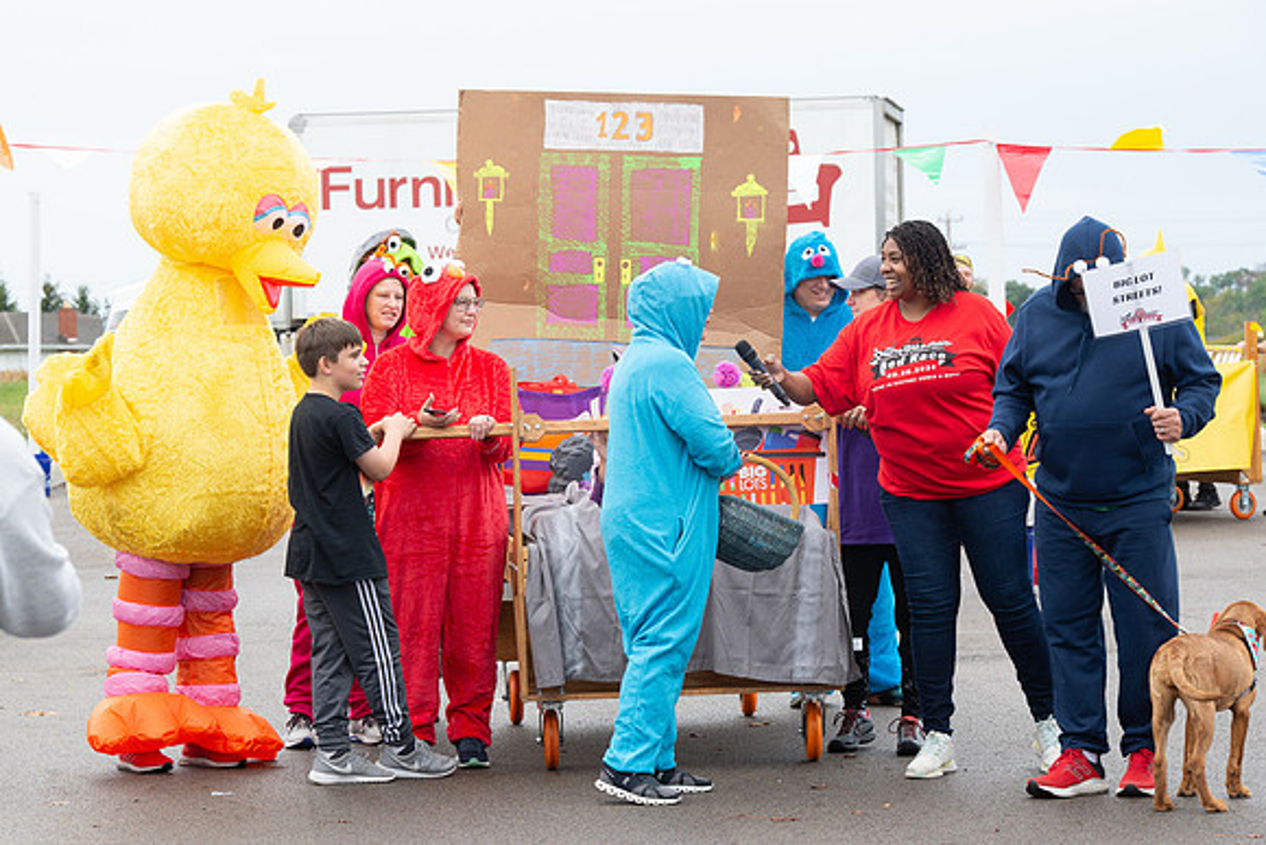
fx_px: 4724
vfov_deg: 10.2
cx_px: 621
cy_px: 422
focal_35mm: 134
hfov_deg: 15.3
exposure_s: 1/160
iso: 640
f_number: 10
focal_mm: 130
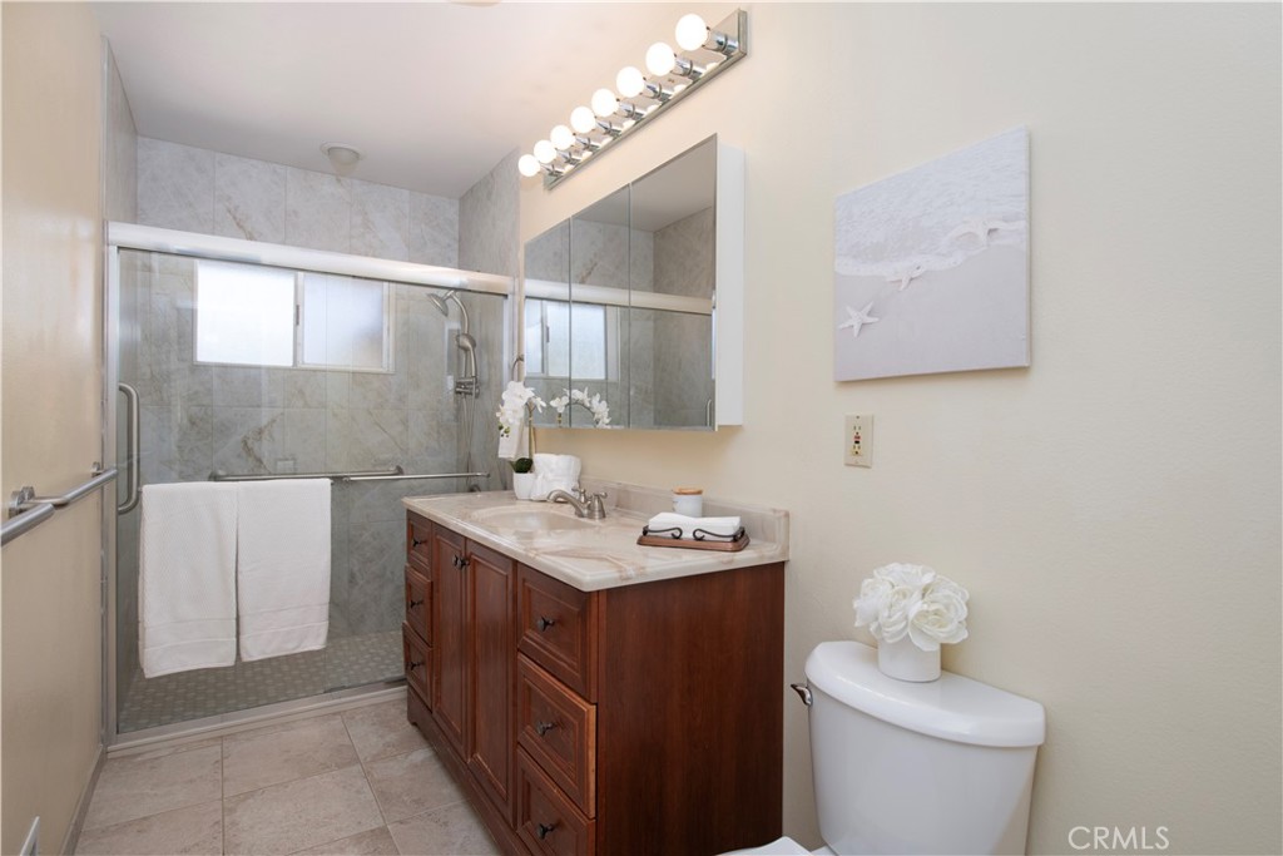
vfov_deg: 67.4
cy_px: 428
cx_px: 642
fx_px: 642
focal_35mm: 18
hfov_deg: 90.0
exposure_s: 1/250
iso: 320
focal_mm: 18
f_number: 7.1
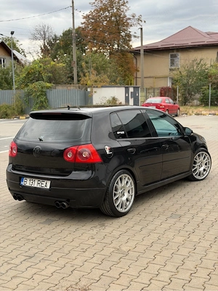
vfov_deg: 39.7
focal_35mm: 48
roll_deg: +0.4
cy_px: 146
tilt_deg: -9.4
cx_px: 109
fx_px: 403
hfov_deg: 30.3
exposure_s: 1/382
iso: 64
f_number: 1.78
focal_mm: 6.76
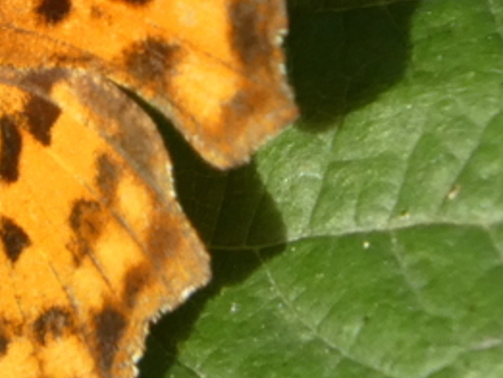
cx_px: -226
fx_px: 27723
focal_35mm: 1907
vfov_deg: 0.8
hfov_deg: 1.0
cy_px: 40
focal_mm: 104.7
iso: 250
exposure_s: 1/125
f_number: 5.6
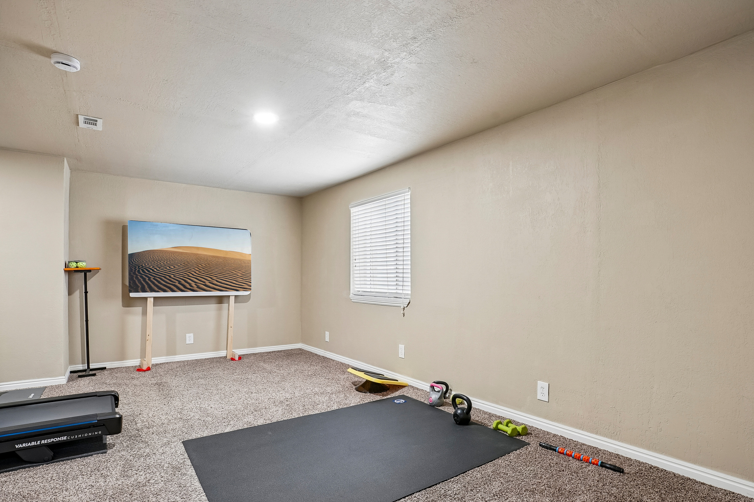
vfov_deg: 64.4
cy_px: 278
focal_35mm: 19
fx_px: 398
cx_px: 386
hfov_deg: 86.9
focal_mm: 17
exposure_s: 1/4
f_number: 8
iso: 400
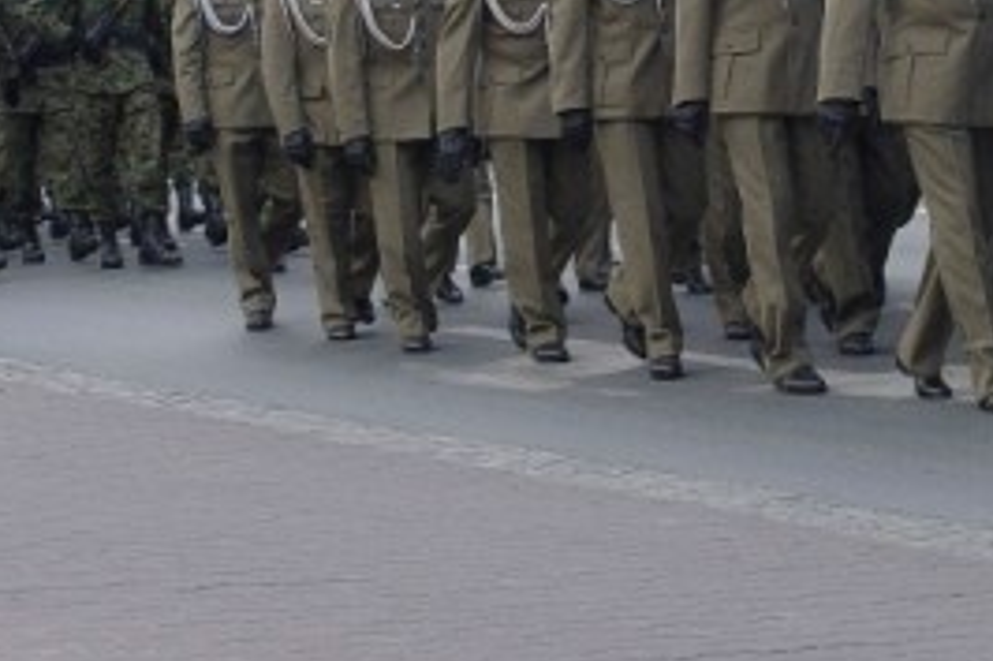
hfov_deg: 16.2
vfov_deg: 10.6
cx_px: 638
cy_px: -183
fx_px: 3473
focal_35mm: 126
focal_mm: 28
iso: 200
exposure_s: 1/125
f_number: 6.7
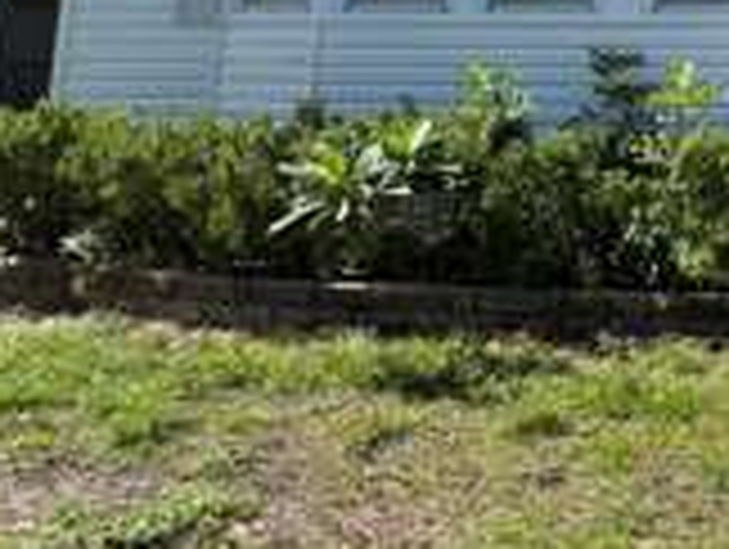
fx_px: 1497
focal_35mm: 71
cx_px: 1062
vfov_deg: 19.1
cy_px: -184
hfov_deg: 22.8
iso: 80
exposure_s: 1/3279
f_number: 1.78
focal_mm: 6.76
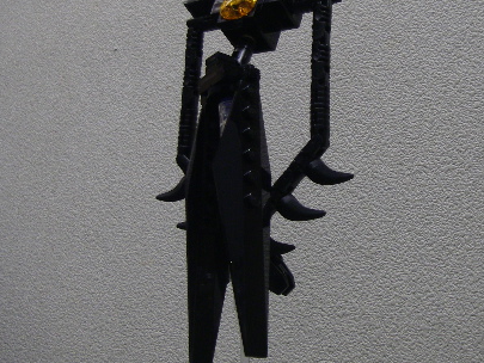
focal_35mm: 60
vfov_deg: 24.4
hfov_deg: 31.9
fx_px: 839
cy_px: 133
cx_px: 319
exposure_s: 1/20
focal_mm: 6.3
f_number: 3.3
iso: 160
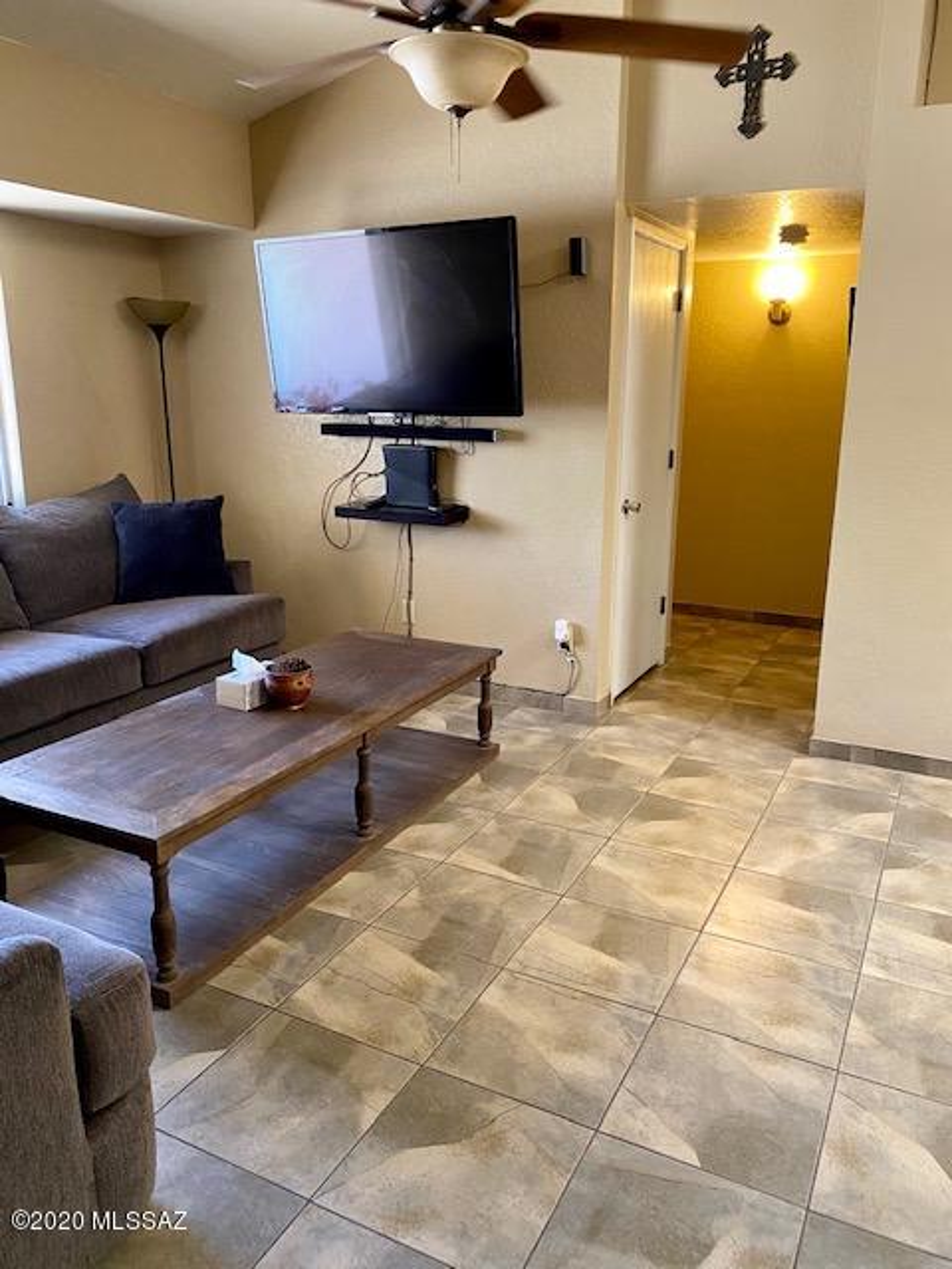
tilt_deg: -13.0
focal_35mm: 26
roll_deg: -0.9
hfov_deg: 53.1
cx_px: 476
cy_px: 634
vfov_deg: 67.3
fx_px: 953
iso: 320
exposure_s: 1/60
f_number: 1.8
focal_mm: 4.25
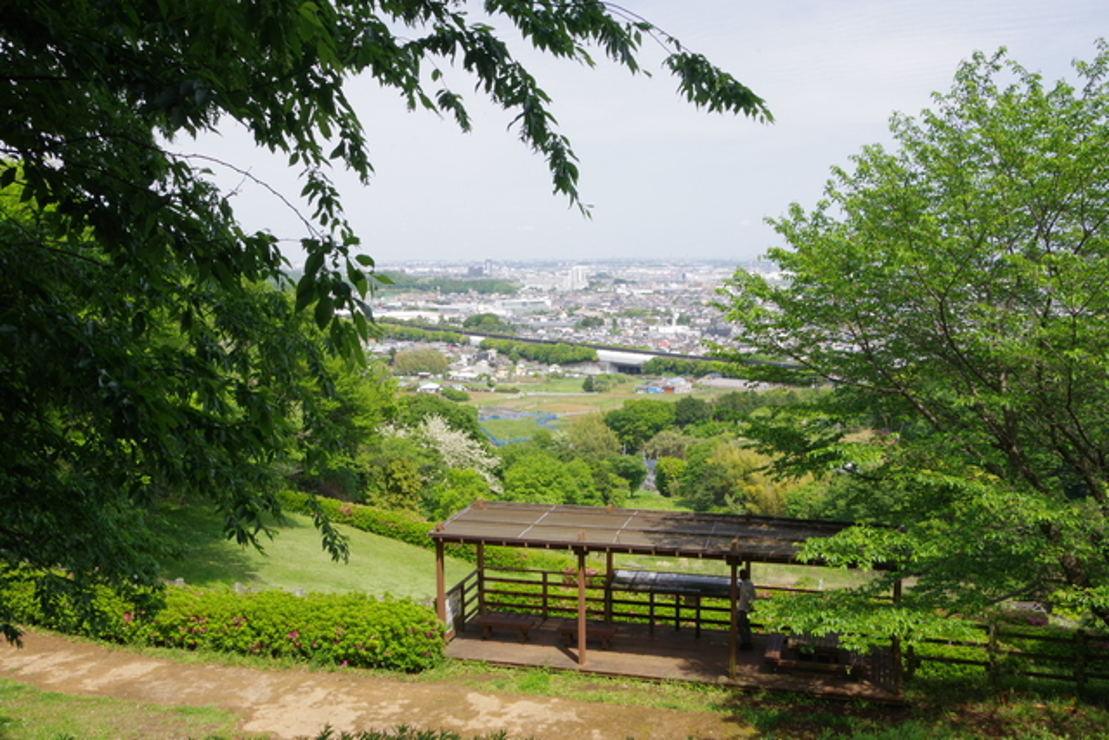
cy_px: 370
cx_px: 554
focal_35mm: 36
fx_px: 1109
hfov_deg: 53.1
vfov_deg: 36.9
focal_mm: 24
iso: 400
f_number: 20
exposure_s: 1/60
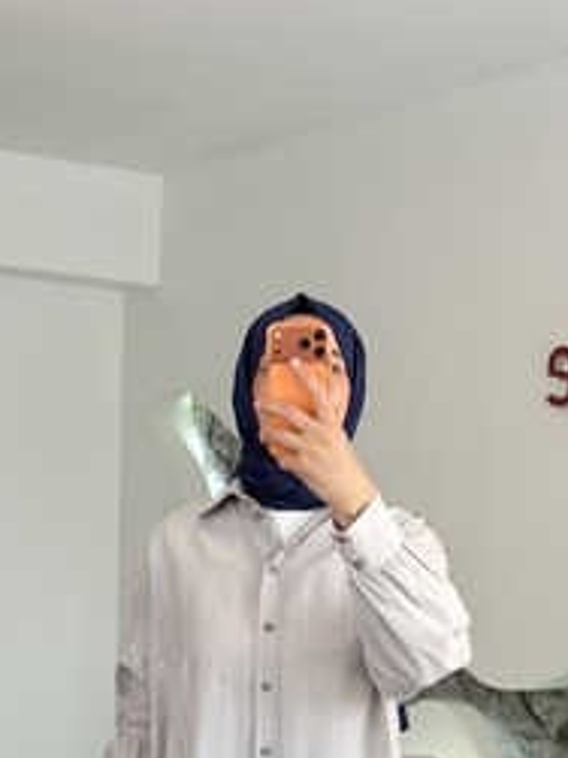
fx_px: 1730
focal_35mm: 79
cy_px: 590
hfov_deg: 18.6
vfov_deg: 24.4
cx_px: 293
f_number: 1.78
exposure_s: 1/159
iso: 50
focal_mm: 6.76
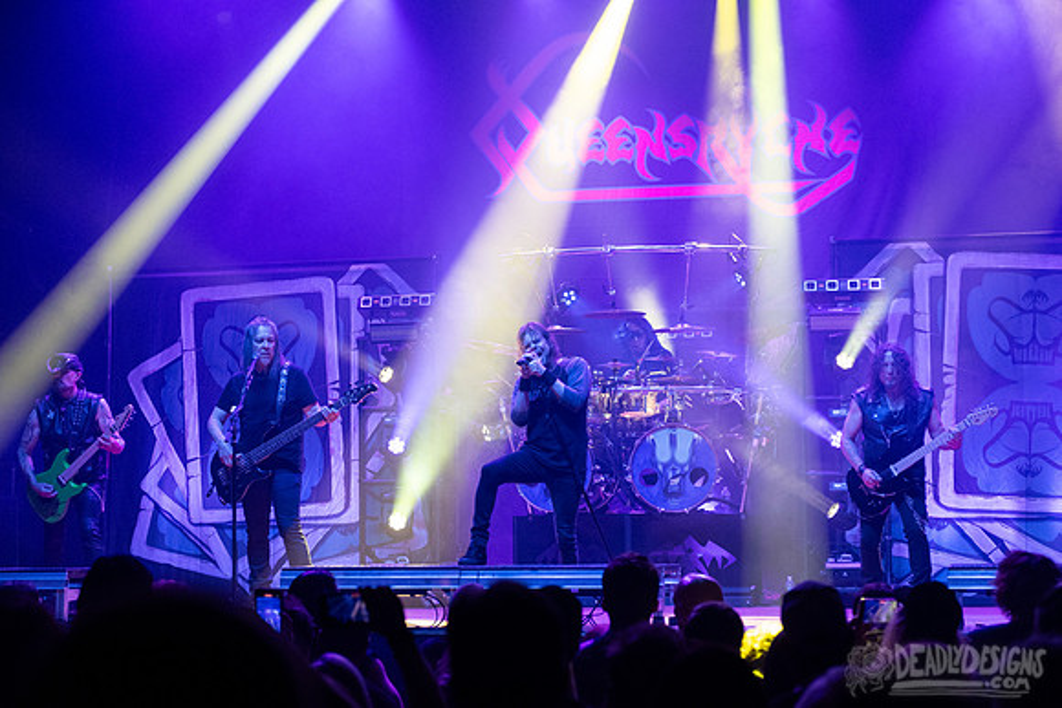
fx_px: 2106
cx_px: 563
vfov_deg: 19.1
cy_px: 325
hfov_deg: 28.3
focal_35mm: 71
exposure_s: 1/400
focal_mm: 60
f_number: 3.2
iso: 2500
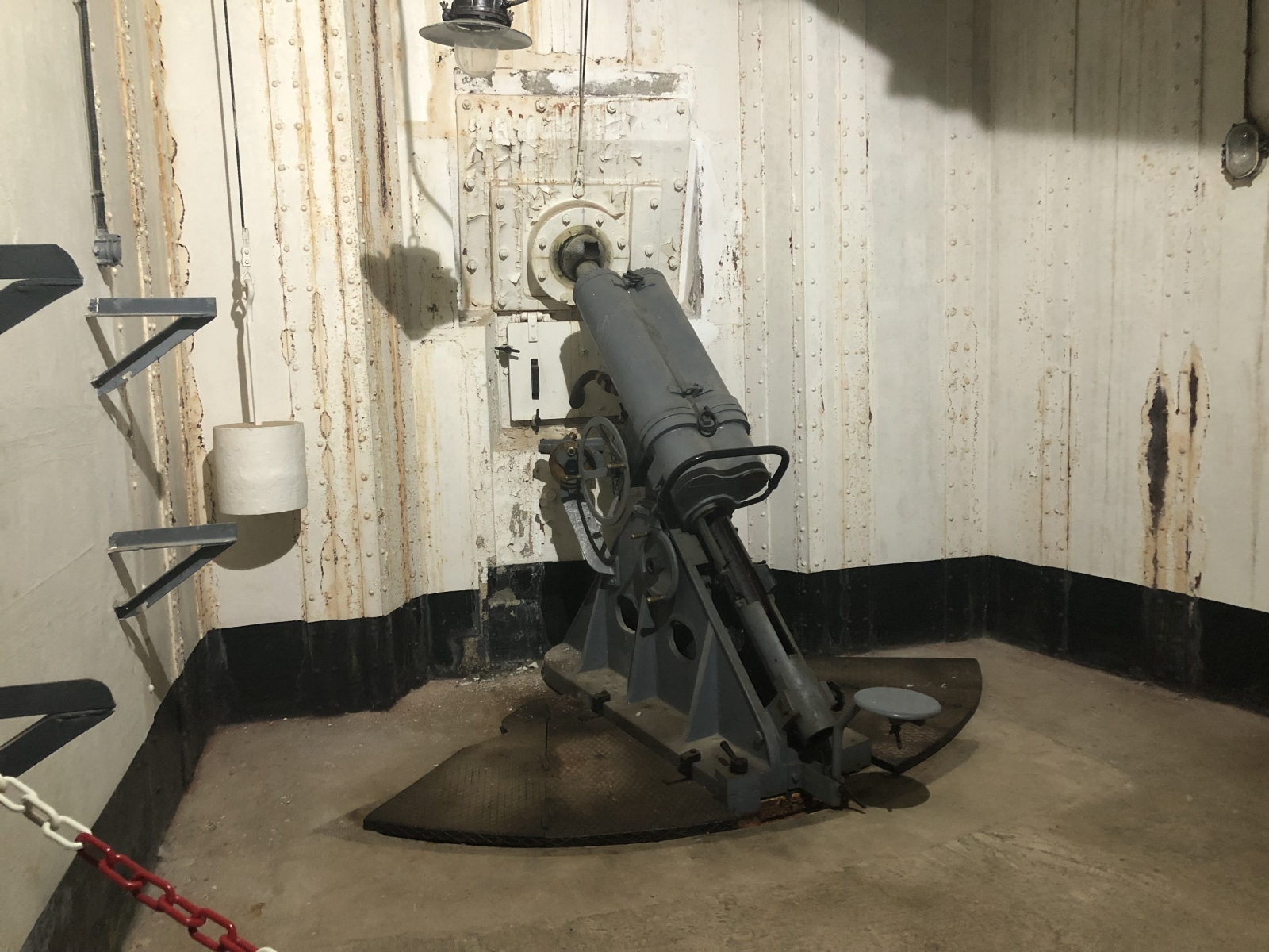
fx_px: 1026
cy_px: 476
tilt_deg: -6.7
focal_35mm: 28
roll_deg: +0.4
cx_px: 634
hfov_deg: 63.4
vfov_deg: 49.7
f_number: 1.8
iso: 100
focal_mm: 3.99
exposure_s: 1/13
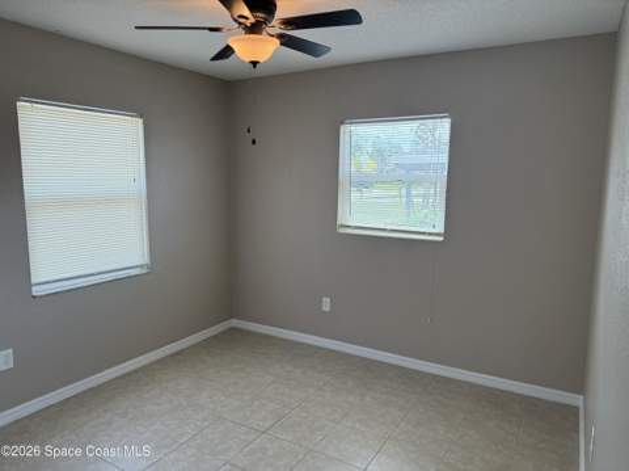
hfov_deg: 71.7
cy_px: 236
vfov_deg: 56.7
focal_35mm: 24
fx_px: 436
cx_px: 314
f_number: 1.78
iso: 125
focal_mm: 6.76
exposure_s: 1/240
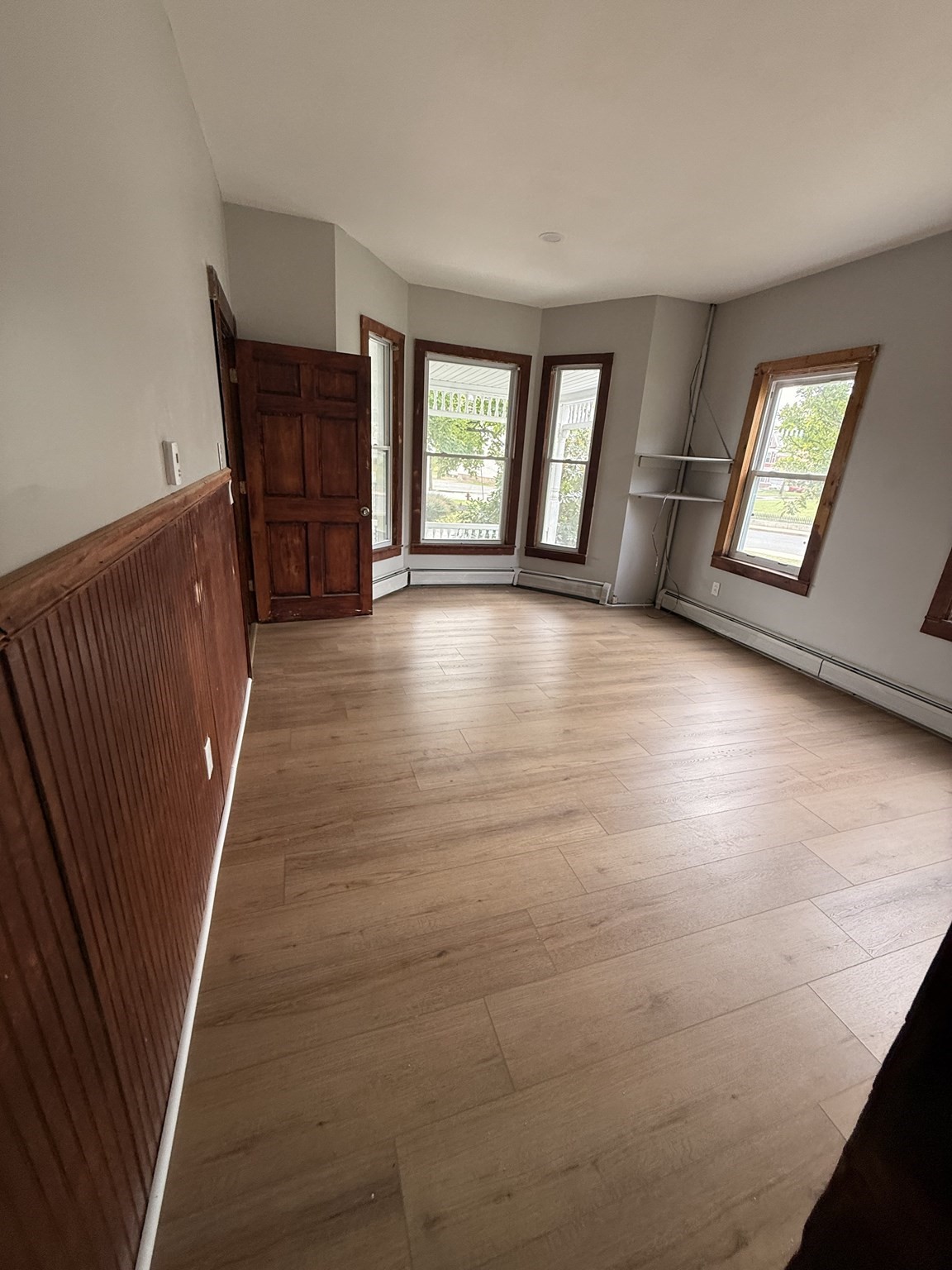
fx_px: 513
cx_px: 476
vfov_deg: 102.1
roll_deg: -5.2
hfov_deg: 85.7
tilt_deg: -18.3
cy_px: 635
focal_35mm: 14
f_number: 2.2
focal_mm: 2.22
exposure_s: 1/99
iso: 125
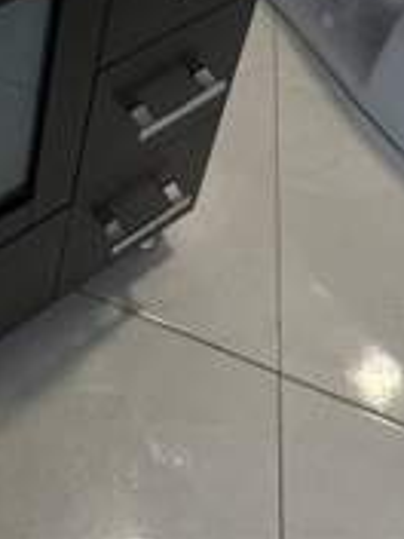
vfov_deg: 22.0
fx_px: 794
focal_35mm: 51
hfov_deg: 26.8
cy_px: -438
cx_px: -9
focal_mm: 2.22
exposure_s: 1/120
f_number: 2.2
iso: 250
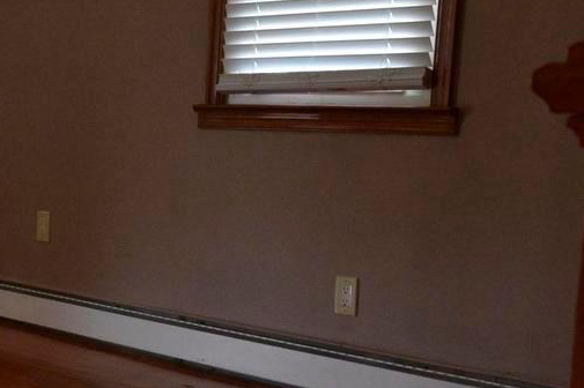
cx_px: -237
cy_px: 305
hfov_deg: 22.6
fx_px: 1248
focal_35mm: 77
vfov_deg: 17.6
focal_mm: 18
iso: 1600
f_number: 7.1
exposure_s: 1/100
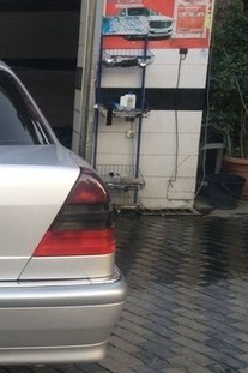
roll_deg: -1.0
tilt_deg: -17.1
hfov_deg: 18.5
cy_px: 186
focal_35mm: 64
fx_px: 662
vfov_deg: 31.4
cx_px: -137
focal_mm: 4.15
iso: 40
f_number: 2.2
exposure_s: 1/50
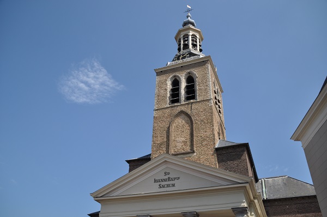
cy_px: 108
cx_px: 164
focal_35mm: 33
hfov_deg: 57.3
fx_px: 299
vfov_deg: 39.8
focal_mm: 22
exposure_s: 1/2500
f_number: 3.5
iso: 200
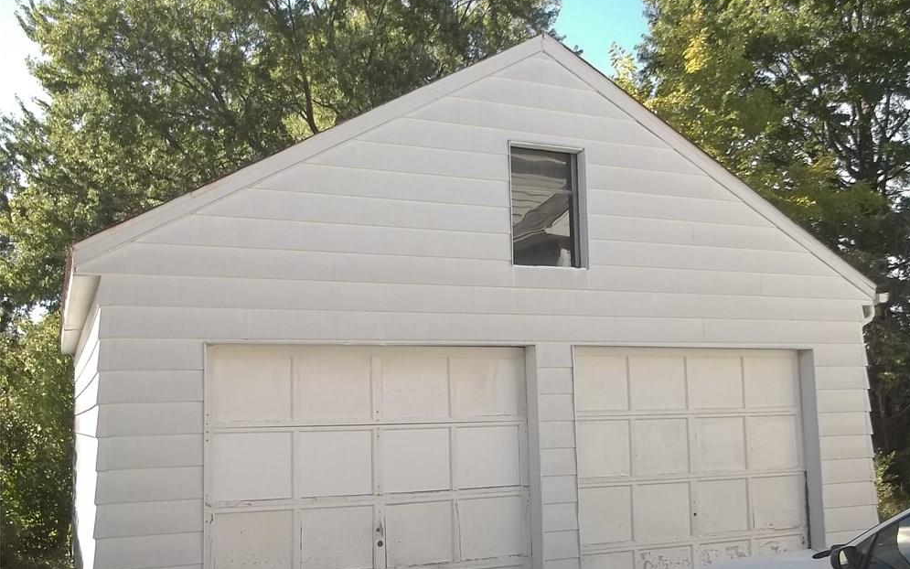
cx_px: 467
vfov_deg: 35.3
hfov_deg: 54.0
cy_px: 316
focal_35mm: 36
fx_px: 893
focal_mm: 5.9
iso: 80
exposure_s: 1/250
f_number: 3.3
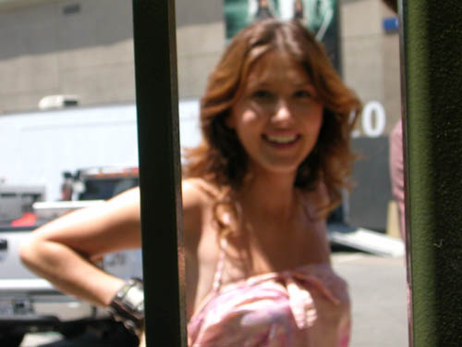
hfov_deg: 28.6
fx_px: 908
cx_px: 231
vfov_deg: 21.6
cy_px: 174
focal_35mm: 68
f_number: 3.7
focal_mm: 10.4
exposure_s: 1/488
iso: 100
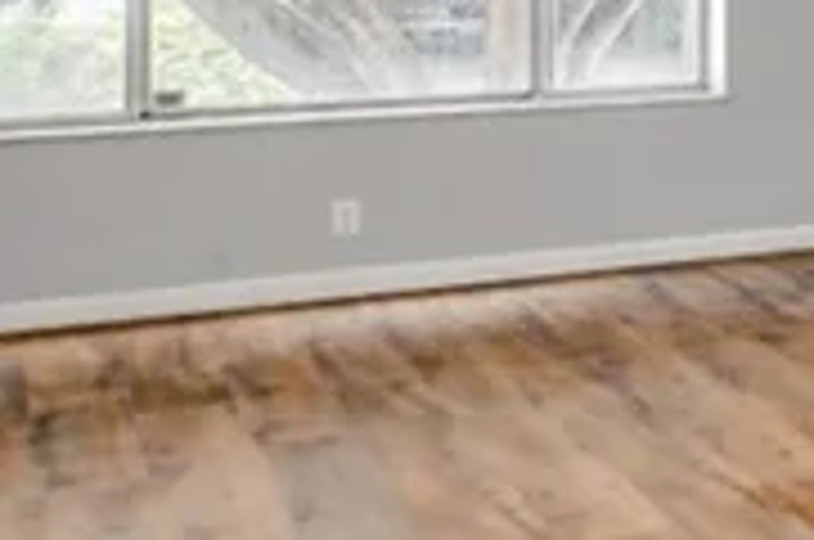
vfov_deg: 15.4
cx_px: 2235
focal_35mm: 85
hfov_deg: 12.8
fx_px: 1919
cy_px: -122
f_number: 9
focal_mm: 10
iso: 640
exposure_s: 1/8
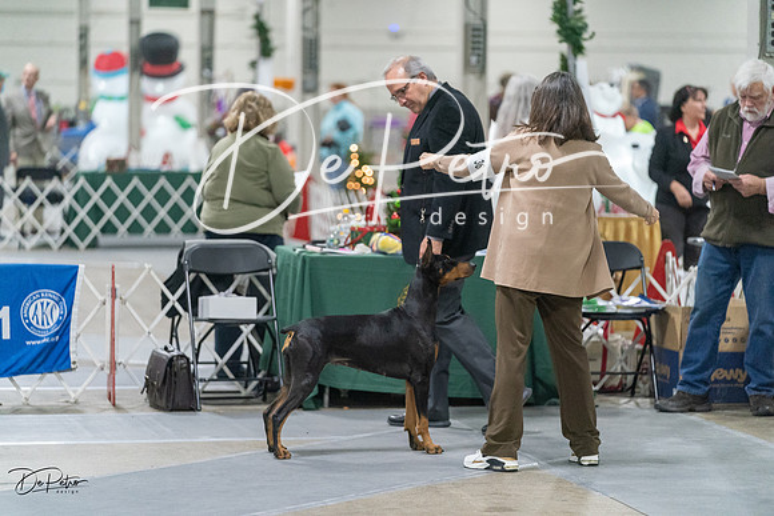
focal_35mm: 152
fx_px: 3269
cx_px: 387
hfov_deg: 13.5
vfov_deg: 9.0
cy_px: 258
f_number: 2.8
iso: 6400
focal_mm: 152
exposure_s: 1/320
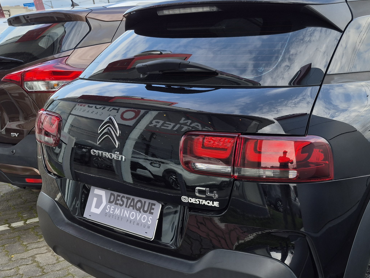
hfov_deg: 40.6
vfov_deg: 31.9
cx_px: 287
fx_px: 481
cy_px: 183
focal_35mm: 45
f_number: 1.8
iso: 25
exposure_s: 1/604
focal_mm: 5.4
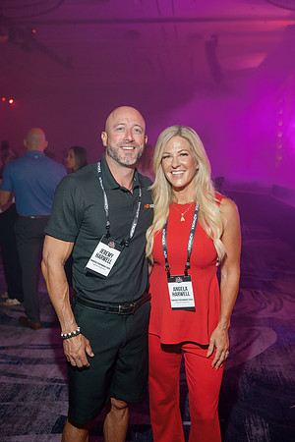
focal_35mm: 35
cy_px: 221
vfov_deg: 54.4
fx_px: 430
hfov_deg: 37.9
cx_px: 148
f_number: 4
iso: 1250
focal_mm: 35
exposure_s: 1/160
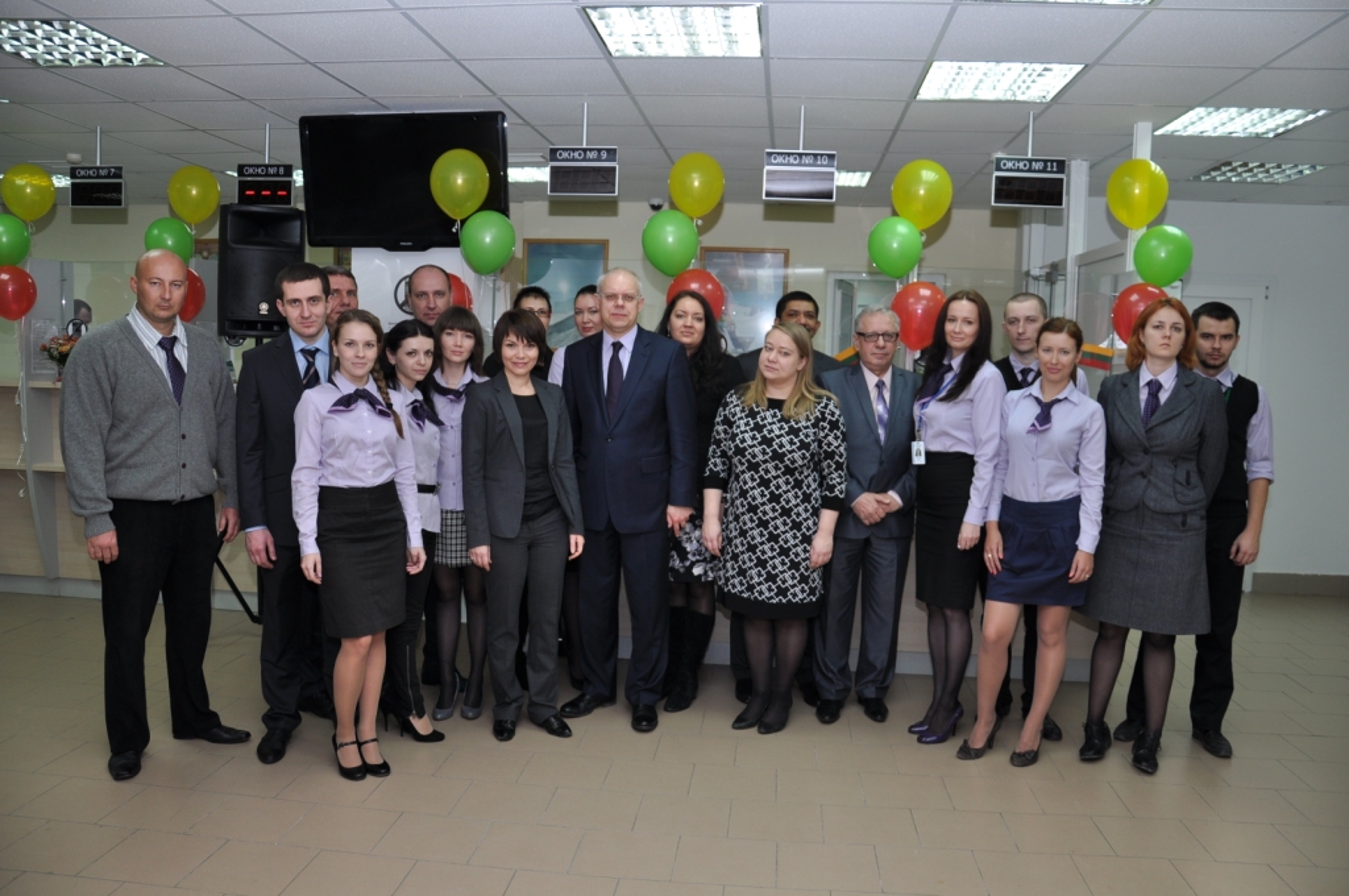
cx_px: 674
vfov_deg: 47.8
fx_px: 1010
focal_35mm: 27
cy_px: 448
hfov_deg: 67.4
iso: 200
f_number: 3.5
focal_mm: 18
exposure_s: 1/60
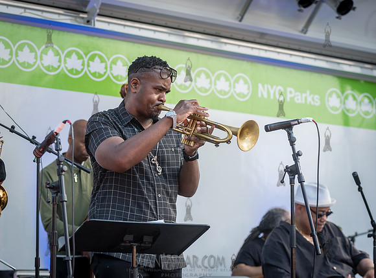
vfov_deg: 13.5
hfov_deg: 18.2
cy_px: 139
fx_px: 1175
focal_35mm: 109
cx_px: 167
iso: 500
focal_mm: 100
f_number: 4.5
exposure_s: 1/320
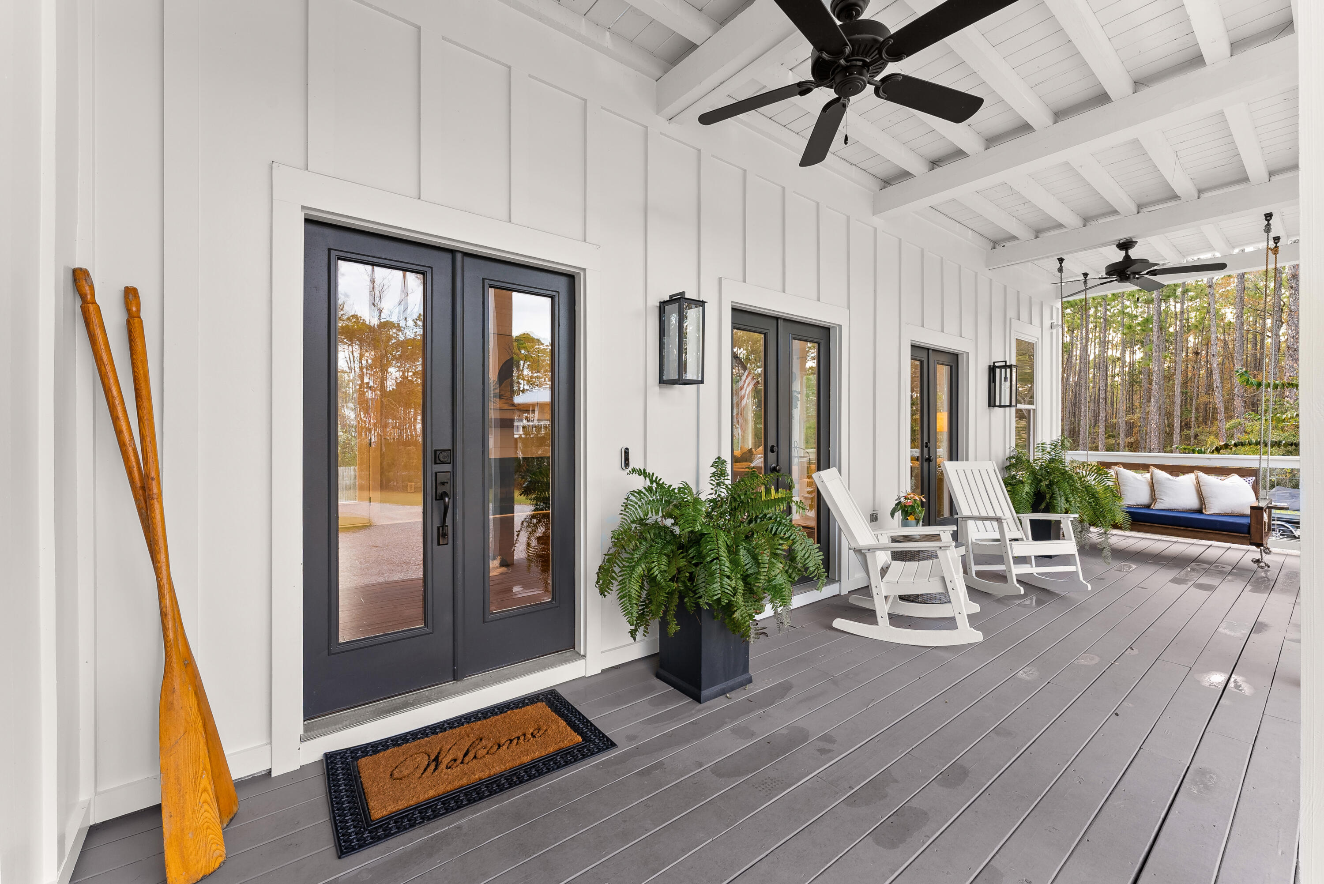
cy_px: 442
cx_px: 662
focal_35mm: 14
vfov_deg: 81.3
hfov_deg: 104.2
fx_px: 515
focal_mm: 14
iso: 400
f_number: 9
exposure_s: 1/1.25
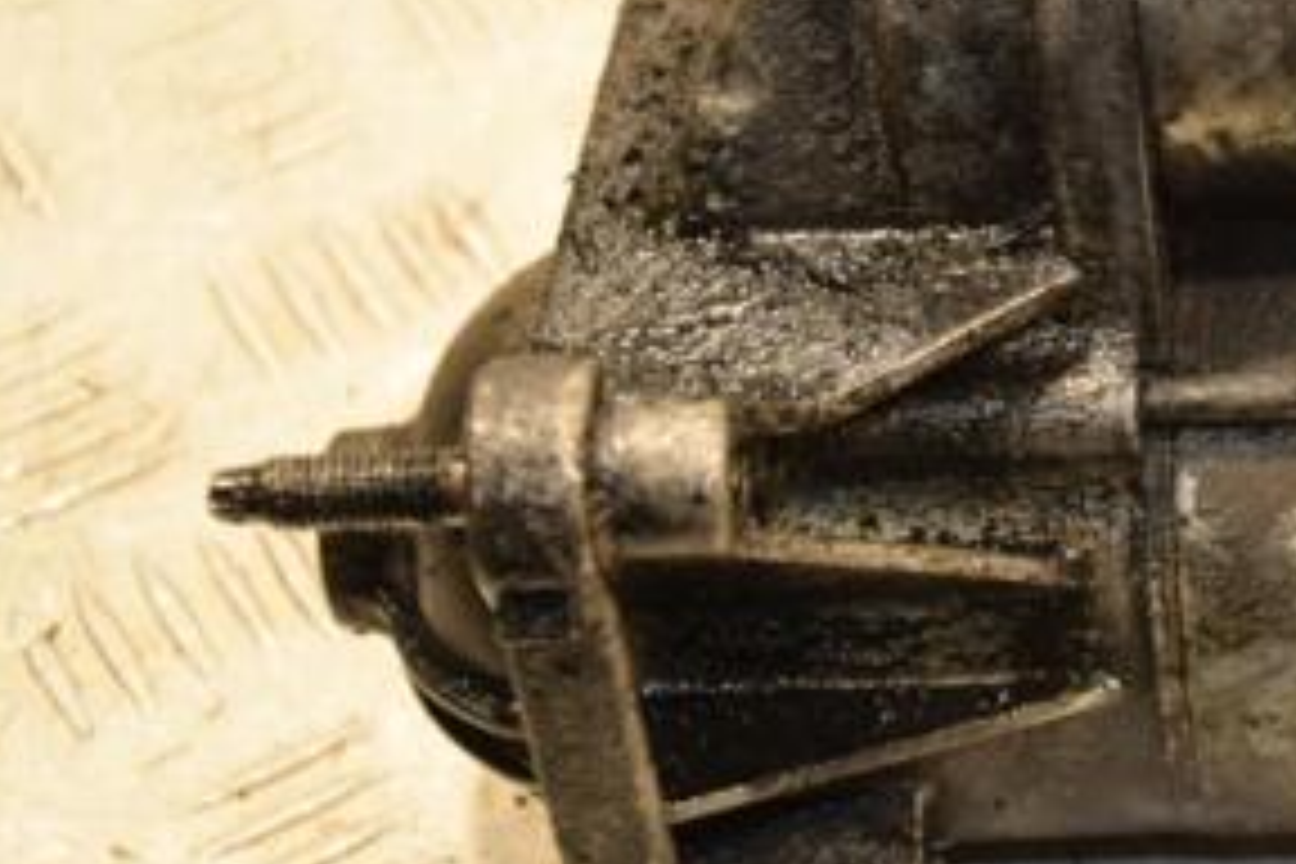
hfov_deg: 13.5
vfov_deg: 9.1
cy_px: 364
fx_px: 5400
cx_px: 1336
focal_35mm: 150
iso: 800
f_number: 4.8
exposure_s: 1/125
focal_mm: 48
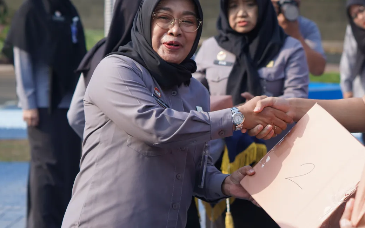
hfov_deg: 11.1
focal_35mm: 188
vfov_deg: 7.0
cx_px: 266
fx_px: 1870
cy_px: 87
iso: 160
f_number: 5.6
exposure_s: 1/320
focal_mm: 100
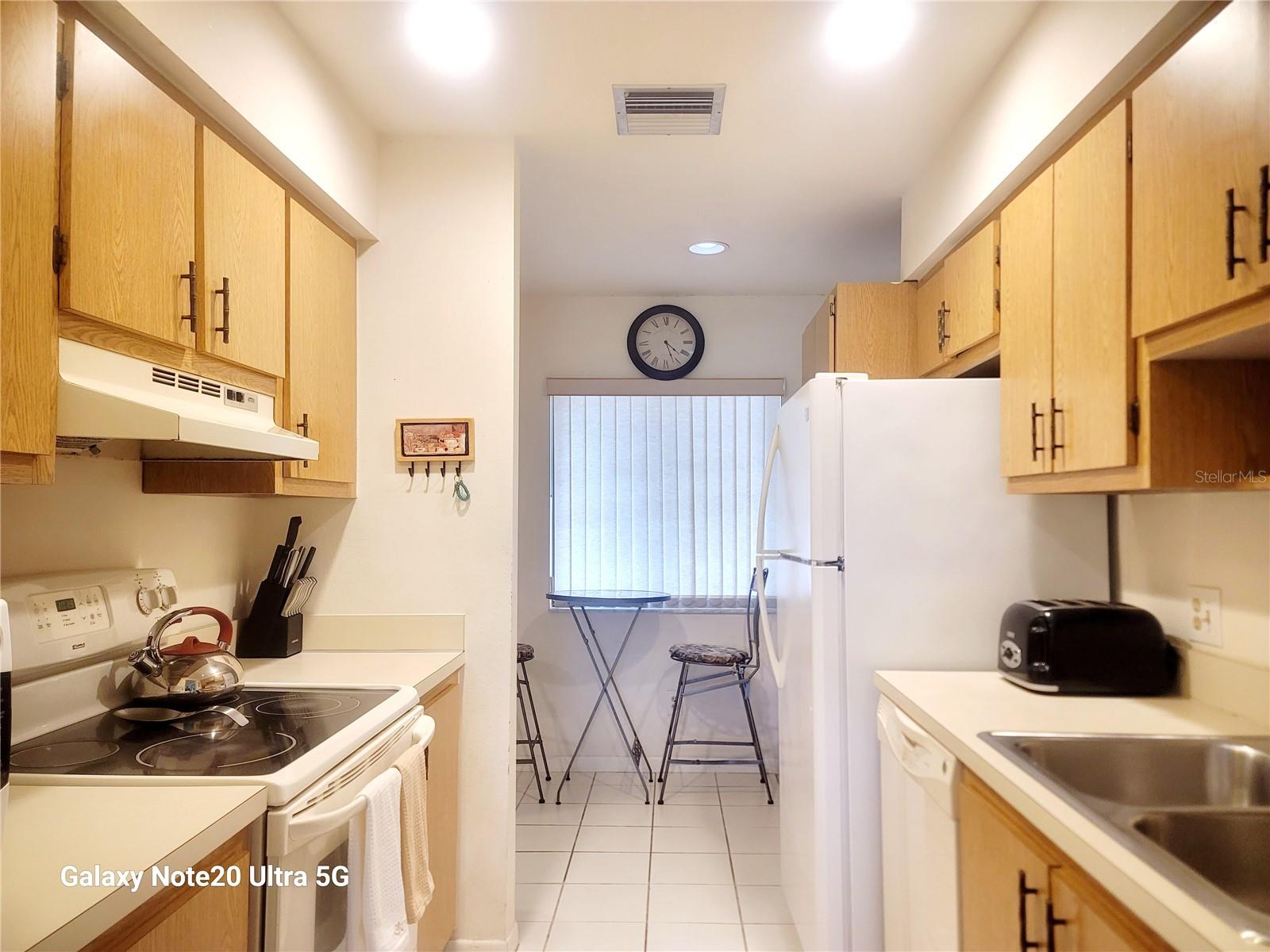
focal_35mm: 25
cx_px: 635
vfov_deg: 54.9
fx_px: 917
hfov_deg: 69.4
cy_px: 476
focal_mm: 7
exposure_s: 1/120
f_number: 1.8
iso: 320
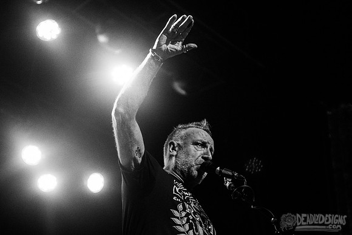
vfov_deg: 20.2
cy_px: 119
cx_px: 186
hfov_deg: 29.8
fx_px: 661
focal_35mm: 68
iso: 3200
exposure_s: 1/320
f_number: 3.2
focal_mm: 58
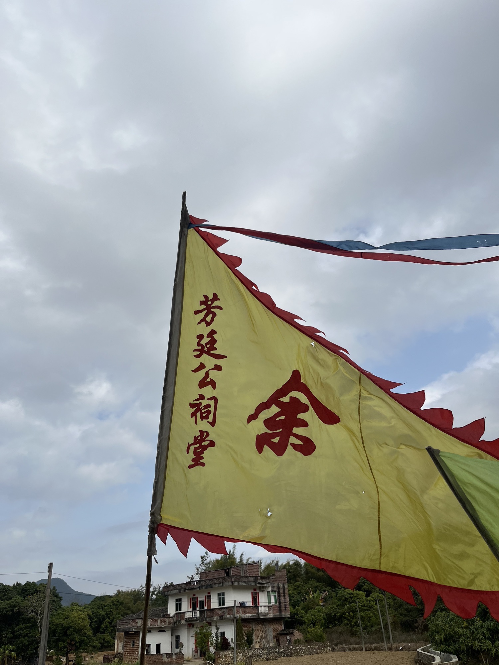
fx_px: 500
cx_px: 250
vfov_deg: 67.3
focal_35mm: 26
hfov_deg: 53.1
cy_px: 332
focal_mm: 5.1
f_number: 1.6
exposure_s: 1/7353
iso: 50
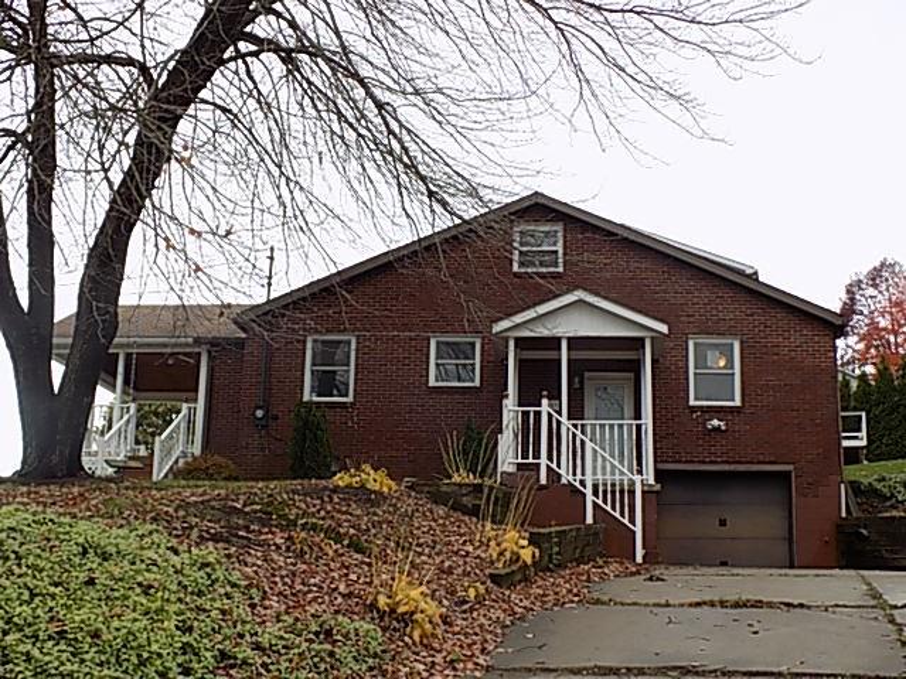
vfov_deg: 31.5
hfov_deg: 41.2
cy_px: 340
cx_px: 453
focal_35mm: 46
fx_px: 1204
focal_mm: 8.1
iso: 80
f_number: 3.7
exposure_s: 1/125
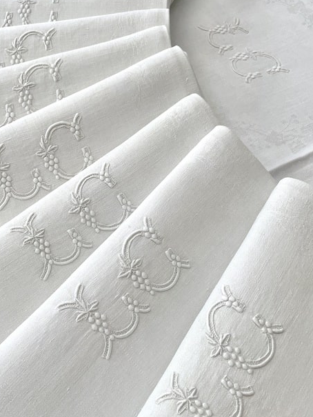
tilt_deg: -56.1
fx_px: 530
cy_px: 212
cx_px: 111
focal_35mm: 44
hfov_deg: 32.7
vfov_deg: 42.9
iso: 100
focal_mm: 4.2
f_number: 1.6
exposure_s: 1/121
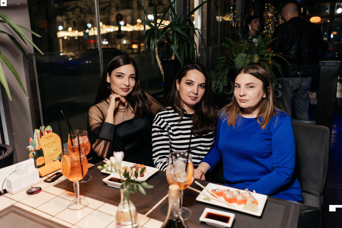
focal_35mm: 30
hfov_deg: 61.9
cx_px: 167
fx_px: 285
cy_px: 112
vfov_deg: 43.6
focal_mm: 28
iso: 1000
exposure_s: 1/125
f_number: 2.2
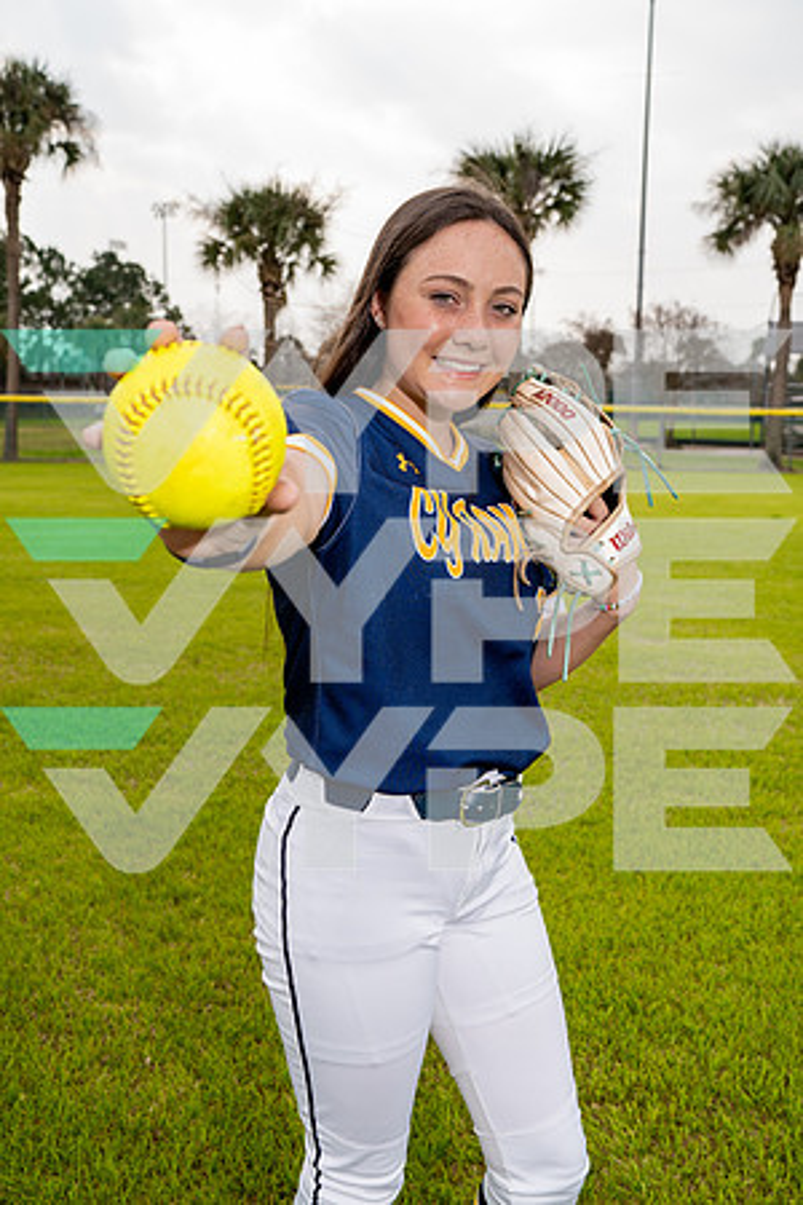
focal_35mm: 35
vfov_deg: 54.4
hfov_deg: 37.9
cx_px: 402
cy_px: 602
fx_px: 1171
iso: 80
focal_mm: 35
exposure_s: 1/250
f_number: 5.6
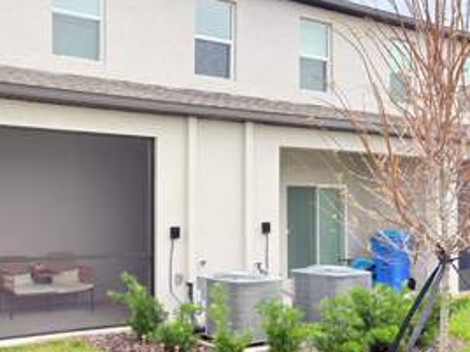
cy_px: 187
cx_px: 96
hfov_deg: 42.0
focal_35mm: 43
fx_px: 584
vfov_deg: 33.6
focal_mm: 6.76
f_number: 1.78
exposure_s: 1/2571
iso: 100
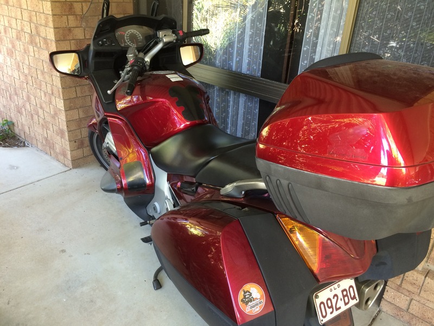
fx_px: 364
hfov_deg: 61.7
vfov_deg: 48.2
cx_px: 217
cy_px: 163
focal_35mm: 29
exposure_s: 1/30
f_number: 2.2
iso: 80
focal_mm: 4.15
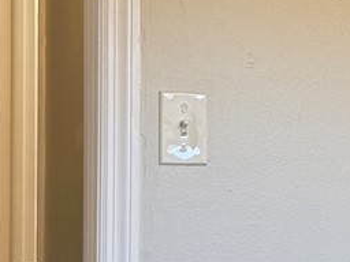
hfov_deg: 12.1
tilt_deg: +1.2
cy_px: 166
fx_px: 1517
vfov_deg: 9.9
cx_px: 626
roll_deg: +0.2
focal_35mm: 150
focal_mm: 6.76
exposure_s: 1/120
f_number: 1.78
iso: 100
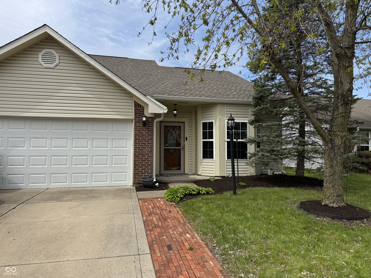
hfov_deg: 71.6
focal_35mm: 24
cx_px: 186
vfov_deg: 56.8
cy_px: 139
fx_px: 257
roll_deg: +0.0
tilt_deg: +2.2
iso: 80
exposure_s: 1/4310
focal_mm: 6.76
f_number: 1.78
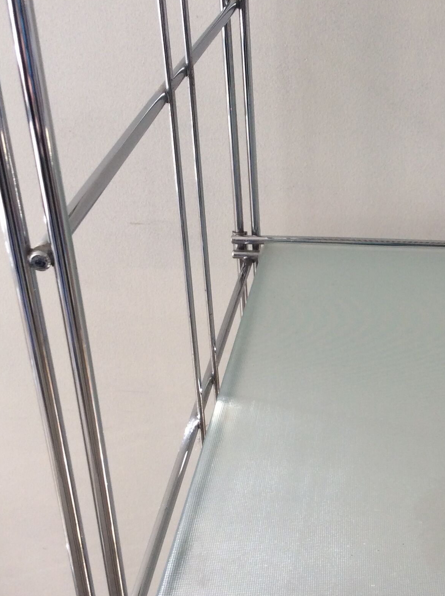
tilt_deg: -30.7
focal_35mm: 53
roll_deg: +0.5
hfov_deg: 27.0
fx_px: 911
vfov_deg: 36.1
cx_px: 341
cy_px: 342
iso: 32
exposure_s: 1/33
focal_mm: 3.3
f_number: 2.4
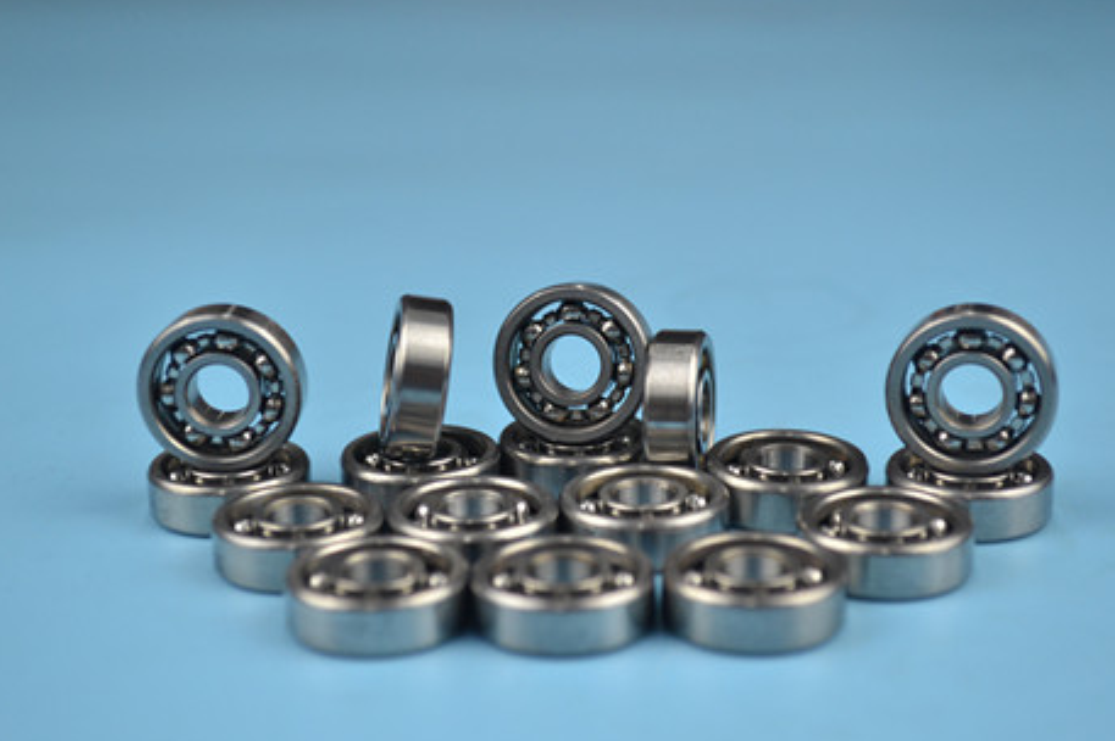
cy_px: 379
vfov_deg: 19.7
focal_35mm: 69
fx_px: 2135
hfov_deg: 29.3
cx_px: 564
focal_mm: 42
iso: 800
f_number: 5.6
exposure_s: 1/100
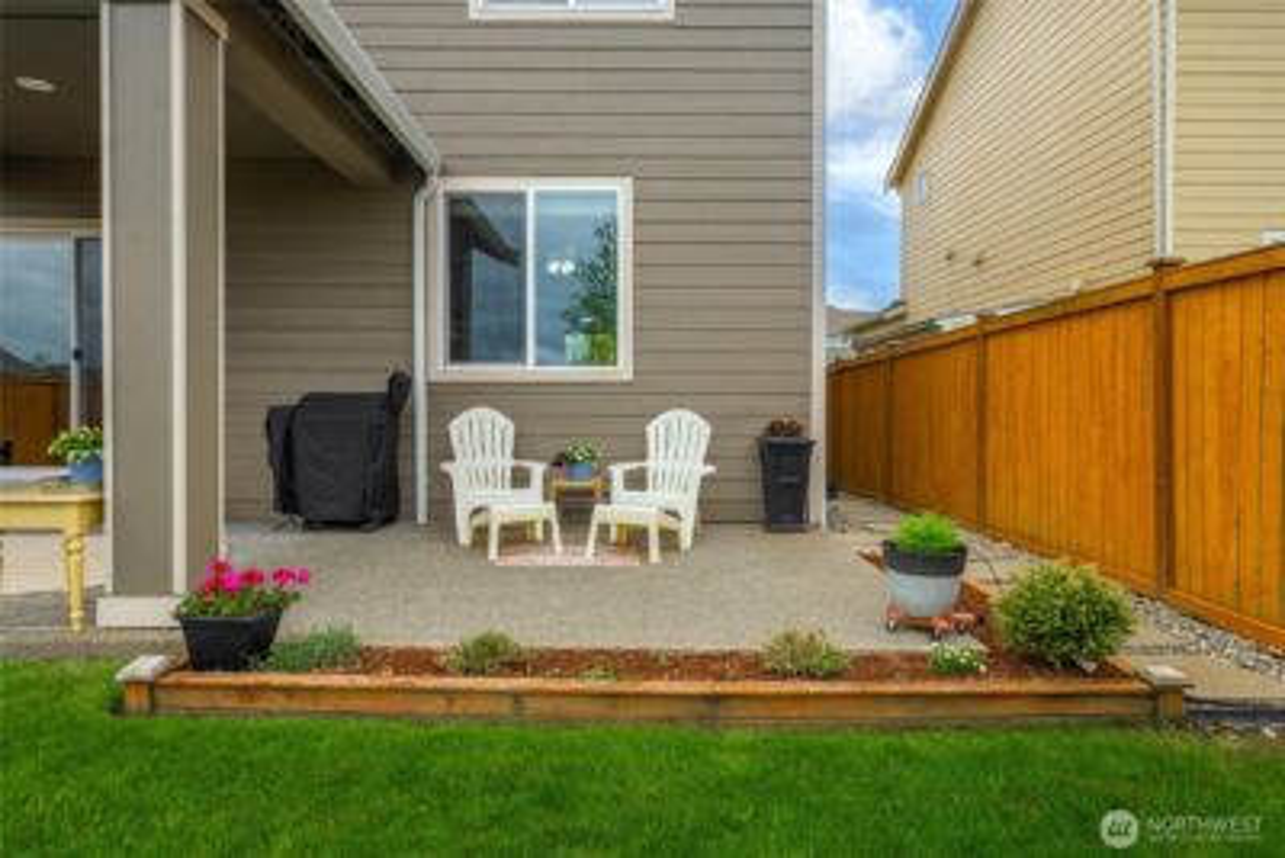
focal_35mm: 21
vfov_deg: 59.5
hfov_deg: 81.2
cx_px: 642
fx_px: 750
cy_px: 429
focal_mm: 21
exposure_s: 1/80
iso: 80
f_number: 7.1
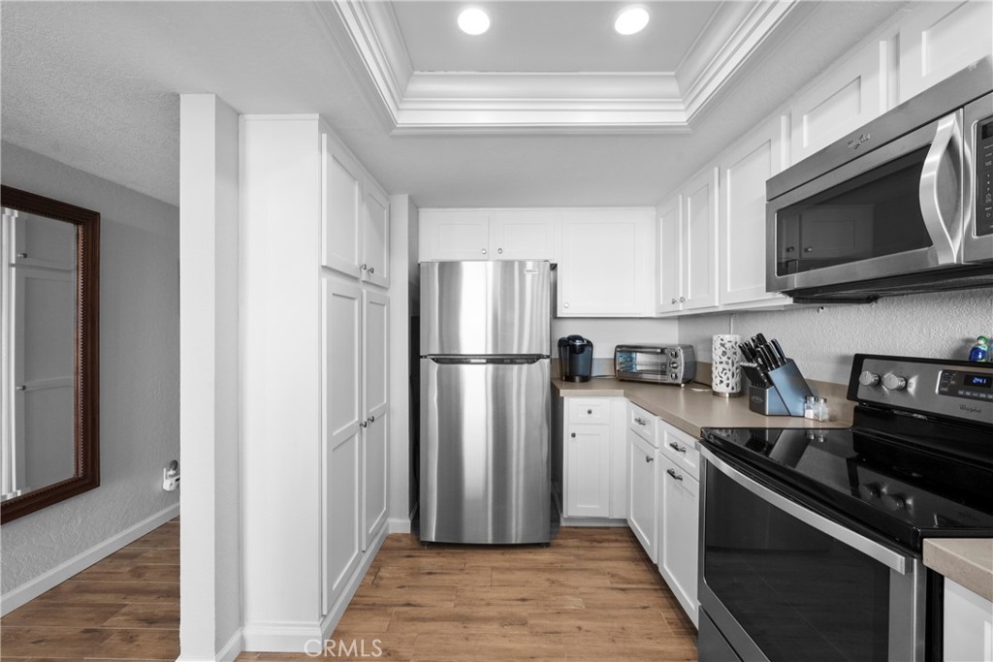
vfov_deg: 81.2
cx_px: 496
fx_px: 386
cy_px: 331
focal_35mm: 14
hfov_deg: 104.2
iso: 1600
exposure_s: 1/50
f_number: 8
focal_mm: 14
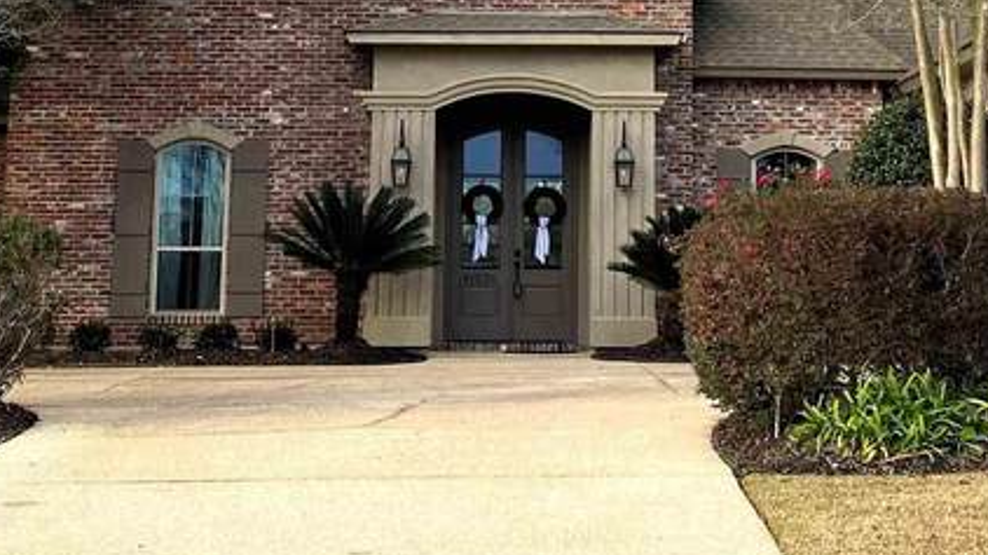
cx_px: 569
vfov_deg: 13.7
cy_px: -84
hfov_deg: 24.7
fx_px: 2252
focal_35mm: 86
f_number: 1.8
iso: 32
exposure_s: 1/1170
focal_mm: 4.25
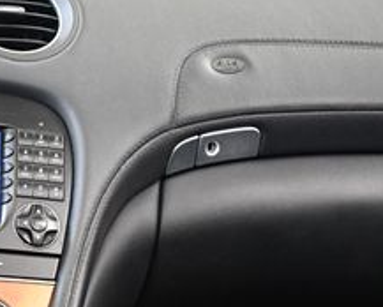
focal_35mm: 141
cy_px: 275
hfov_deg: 13.3
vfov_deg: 10.9
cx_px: -79
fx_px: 1600
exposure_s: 1/60
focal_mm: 34
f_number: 4.5
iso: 4000
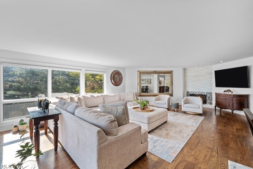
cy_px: 84
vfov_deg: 77.3
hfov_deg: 100.4
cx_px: 126
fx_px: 105
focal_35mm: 15
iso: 250
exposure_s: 1/15
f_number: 9
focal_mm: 15
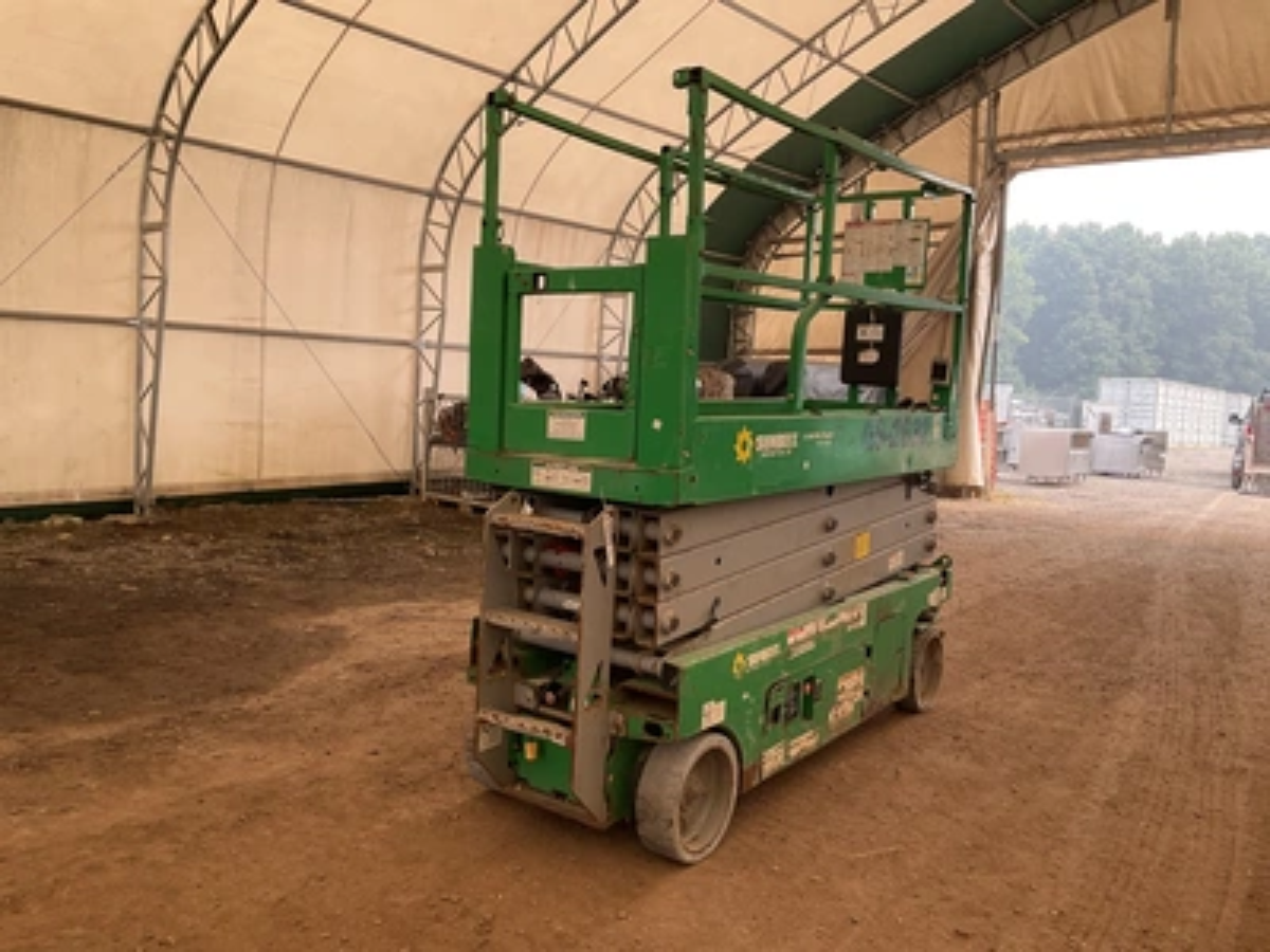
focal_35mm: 29
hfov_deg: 61.7
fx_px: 1064
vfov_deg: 48.2
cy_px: 476
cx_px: 635
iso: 16
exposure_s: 1/135
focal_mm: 3
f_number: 1.8
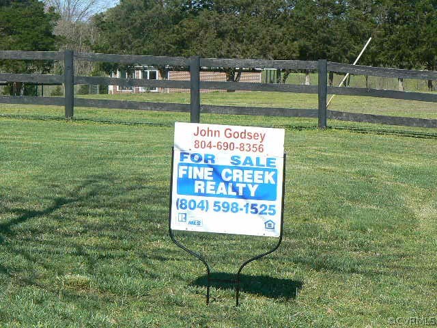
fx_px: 1578
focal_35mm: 125
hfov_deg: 15.8
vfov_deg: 11.9
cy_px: 164
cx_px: 218
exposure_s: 1/500
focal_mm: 15.2
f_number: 6.3
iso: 80
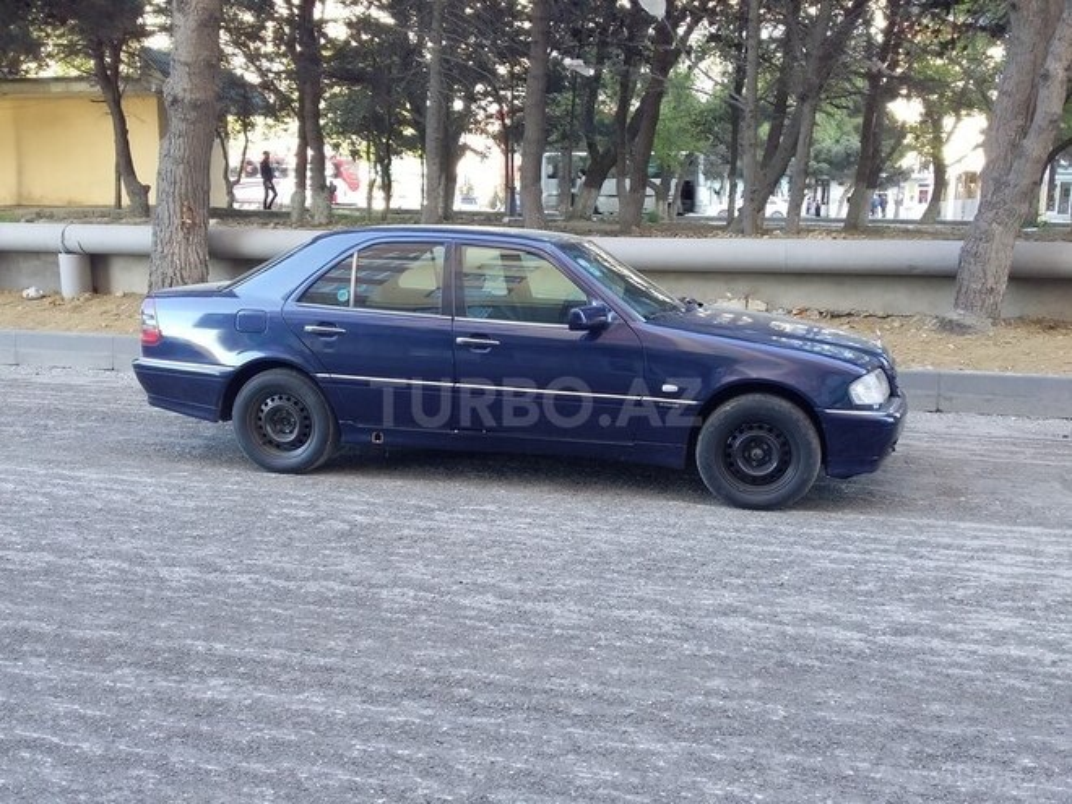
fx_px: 960
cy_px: 402
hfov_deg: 58.4
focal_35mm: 31
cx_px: 536
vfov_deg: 45.4
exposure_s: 1/50
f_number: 2.2
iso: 50
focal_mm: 3.3
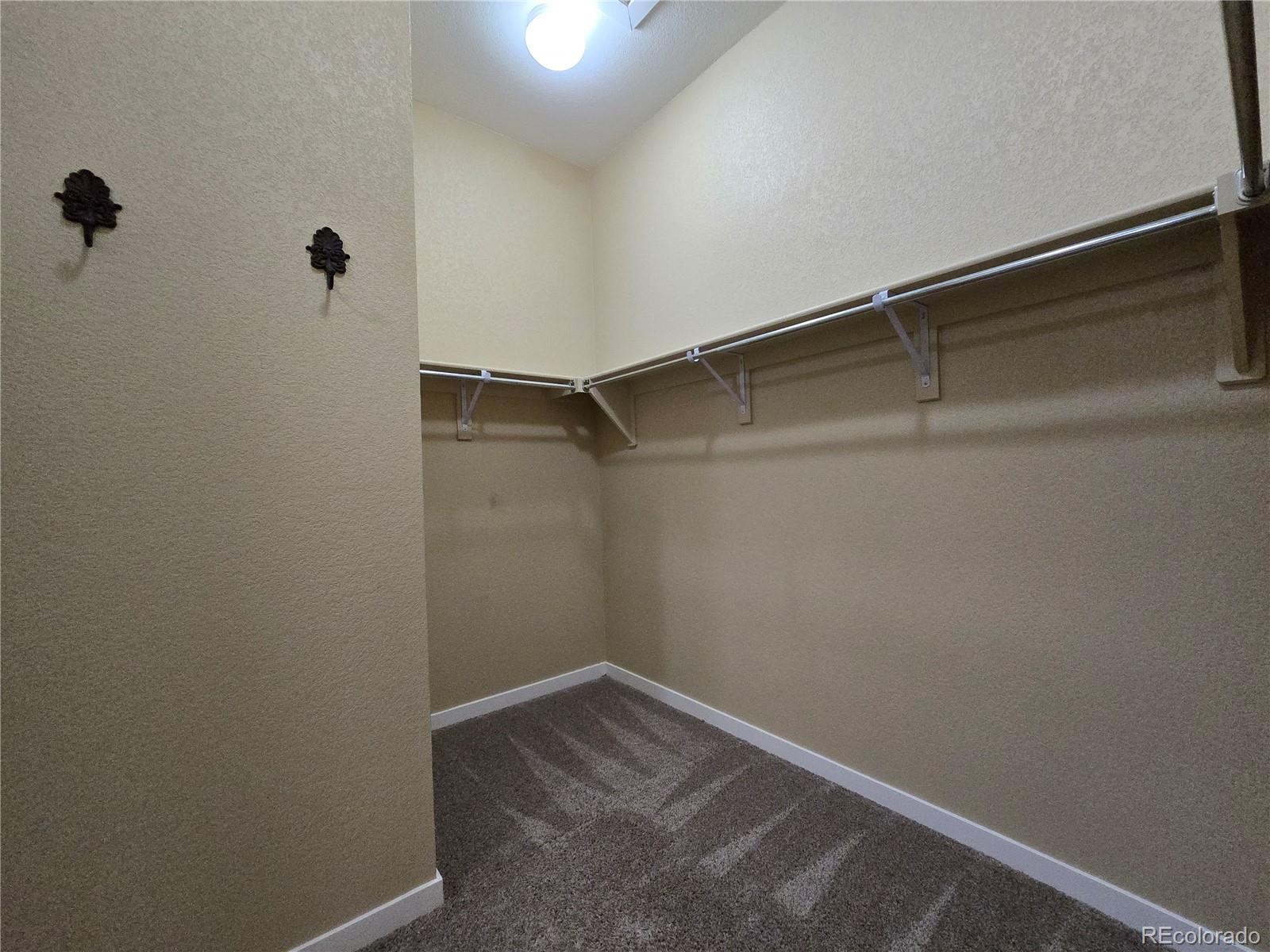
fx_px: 477
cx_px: 635
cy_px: 476
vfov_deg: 89.9
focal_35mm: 13
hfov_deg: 106.2
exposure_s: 1/60
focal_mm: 2.2
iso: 800
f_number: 2.2
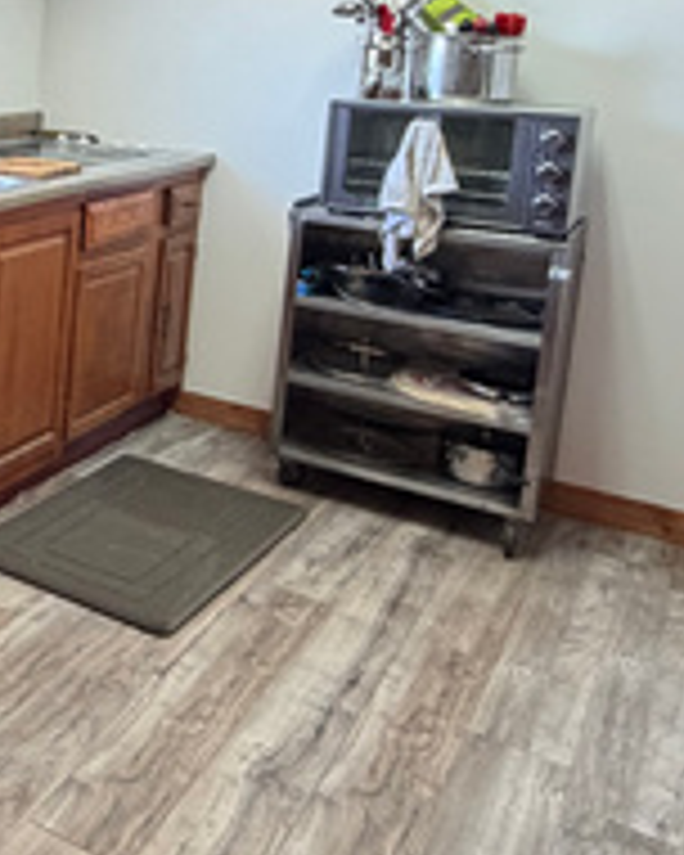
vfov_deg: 38.6
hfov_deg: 24.7
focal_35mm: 46
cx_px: -360
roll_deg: -2.4
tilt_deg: -7.0
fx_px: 1164
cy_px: 158
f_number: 2.2
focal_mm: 2.22
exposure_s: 1/60
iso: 320
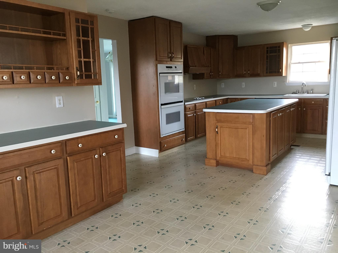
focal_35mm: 29
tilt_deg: -9.7
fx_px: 283
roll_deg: +1.5
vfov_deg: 48.2
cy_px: 126
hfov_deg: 61.7
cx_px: 169
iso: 160
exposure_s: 1/30
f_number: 2.2
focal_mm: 4.15
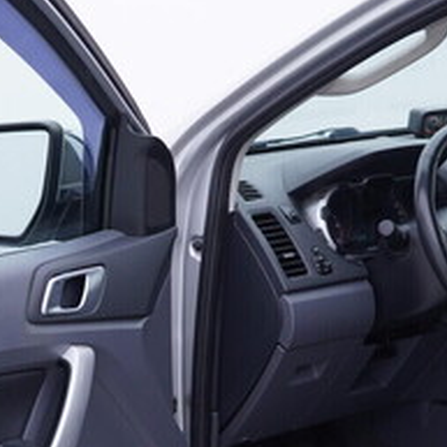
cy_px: 356
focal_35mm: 87
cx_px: 176
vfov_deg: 19.7
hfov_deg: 19.9
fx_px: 1271
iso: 125
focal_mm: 24
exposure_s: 1/50
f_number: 3.2
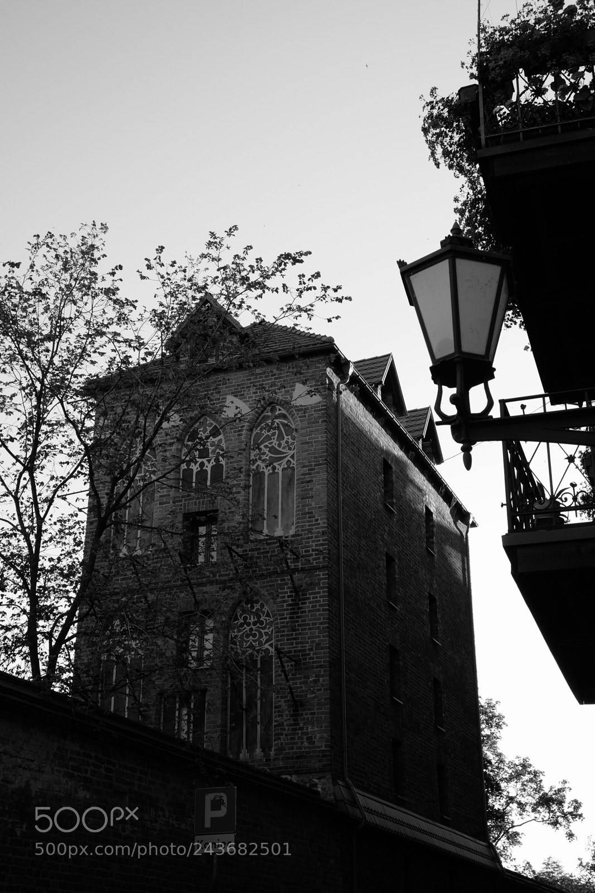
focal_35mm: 47
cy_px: 446
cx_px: 298
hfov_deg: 28.7
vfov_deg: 41.9
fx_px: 1165
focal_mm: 31.5
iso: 200
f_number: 8
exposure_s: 1/85
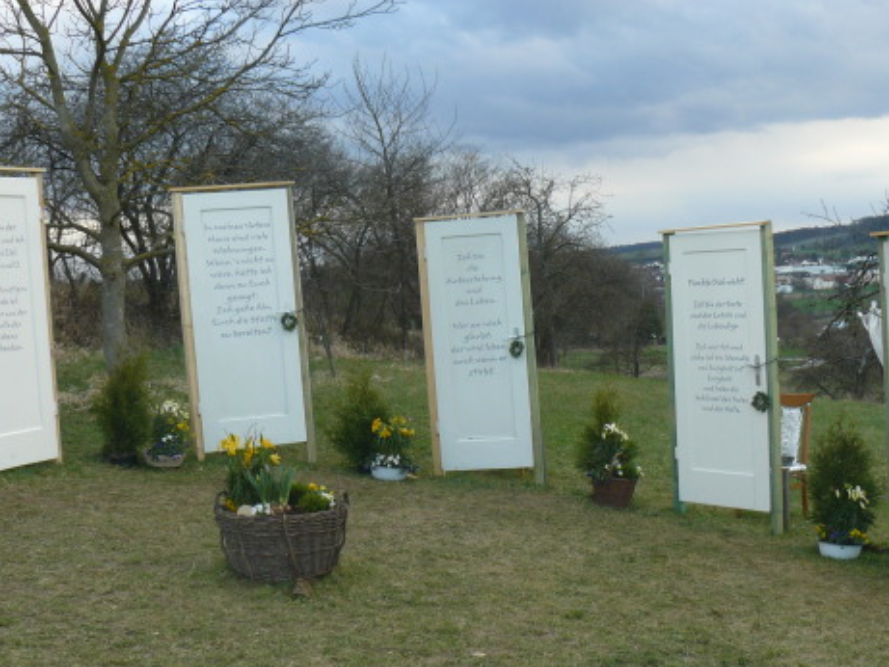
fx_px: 1284
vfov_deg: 29.1
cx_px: 492
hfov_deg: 38.1
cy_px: 353
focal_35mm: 50
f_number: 4
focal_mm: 6
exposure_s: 1/100
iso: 100
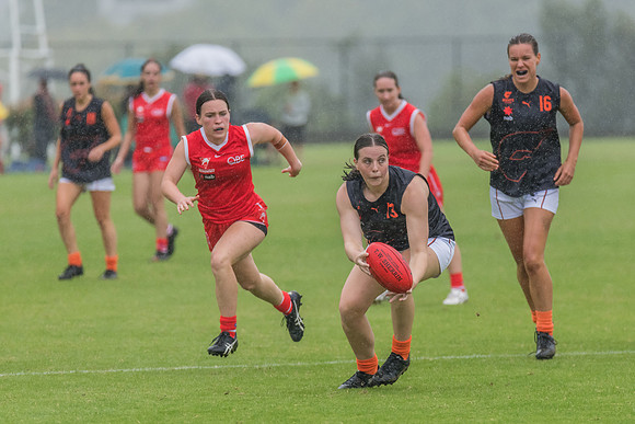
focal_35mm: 500
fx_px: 8824
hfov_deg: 4.1
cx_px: 361
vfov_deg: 2.8
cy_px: 206
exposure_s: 1/1600
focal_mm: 400
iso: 1400
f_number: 6
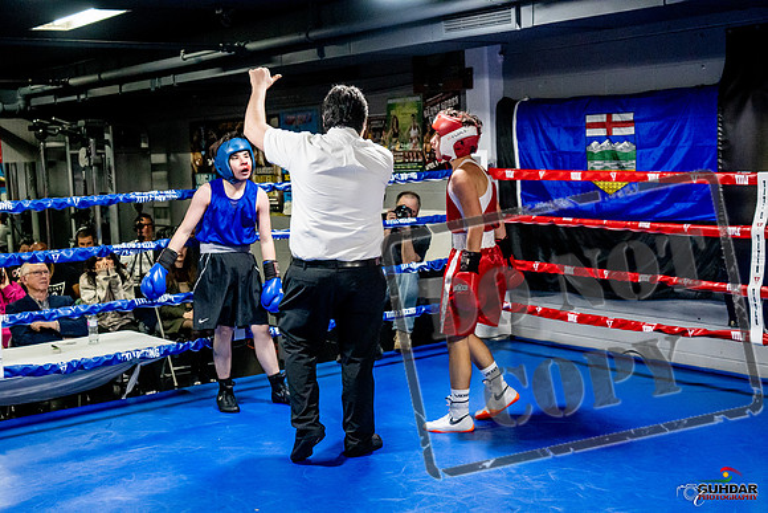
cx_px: 384
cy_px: 256
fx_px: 1110
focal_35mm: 52
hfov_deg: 38.2
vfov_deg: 26.0
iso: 5000
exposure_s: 1/800
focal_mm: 35
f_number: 2.8
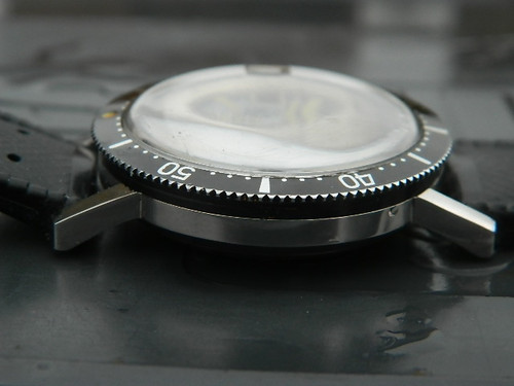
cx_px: 257
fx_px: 1247
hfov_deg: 23.3
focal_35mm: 84
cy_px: 193
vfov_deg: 17.6
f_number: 4.2
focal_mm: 15.1
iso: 140
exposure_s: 1/30
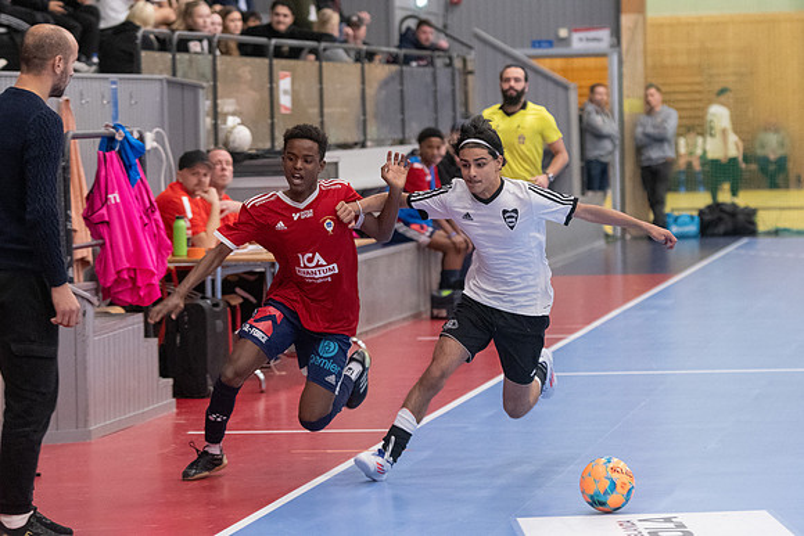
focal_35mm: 161
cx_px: 402
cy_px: 268
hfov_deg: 12.8
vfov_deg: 8.5
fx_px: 3595
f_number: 3.5
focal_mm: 105
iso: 7200
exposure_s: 1/500
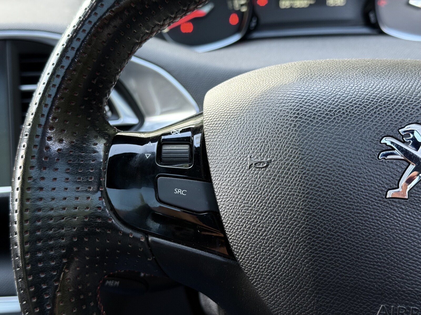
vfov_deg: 30.3
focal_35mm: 48
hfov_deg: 39.7
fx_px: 584
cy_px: 158
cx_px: 210
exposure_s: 1/60
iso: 100
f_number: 1.78
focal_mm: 6.76
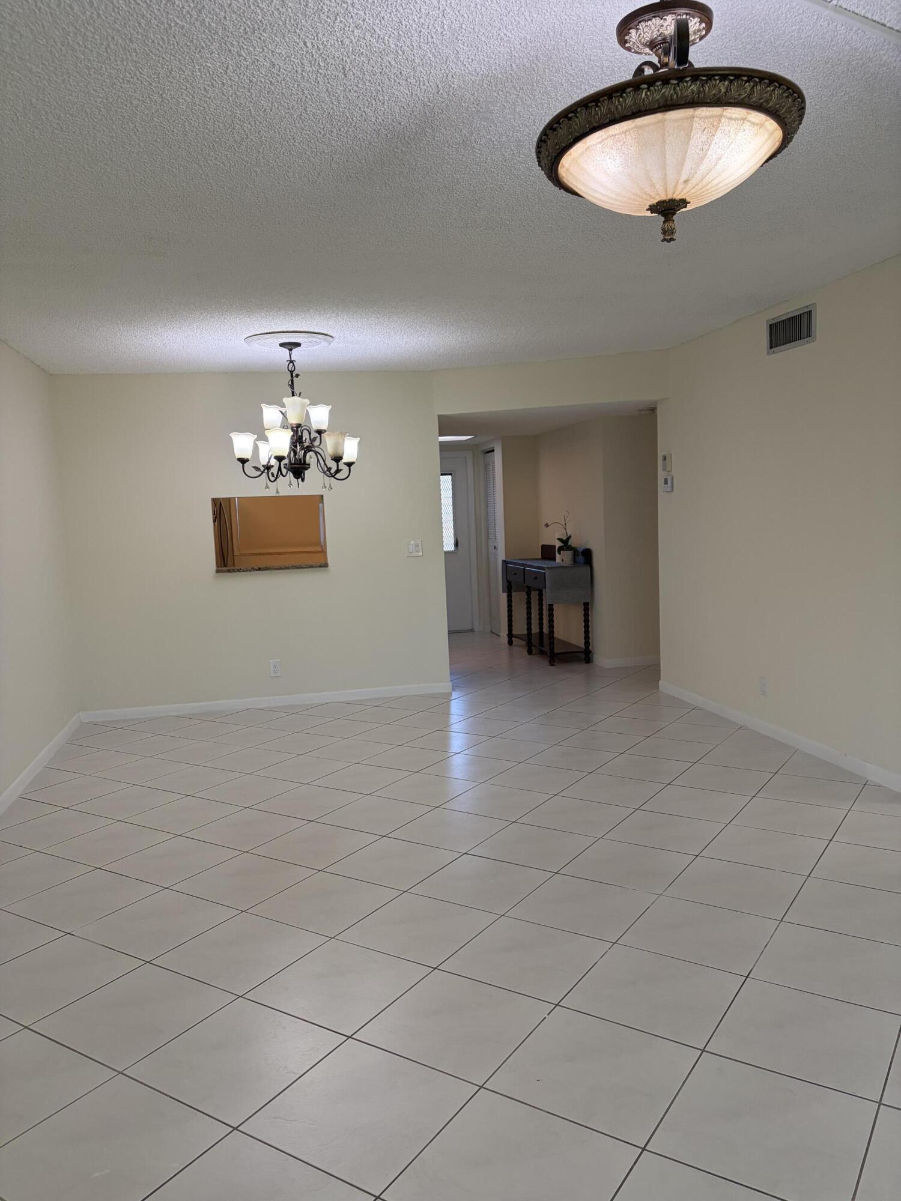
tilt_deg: -5.5
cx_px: 450
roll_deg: +2.0
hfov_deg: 53.1
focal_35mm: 26
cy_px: 600
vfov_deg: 67.3
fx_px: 902
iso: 125
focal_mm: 5.96
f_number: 1.6
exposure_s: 1/145
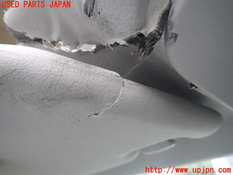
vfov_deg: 54.9
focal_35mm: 25
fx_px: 168
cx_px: 116
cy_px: 88
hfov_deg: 69.4
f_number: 2
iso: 160
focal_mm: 4.5
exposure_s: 1/60
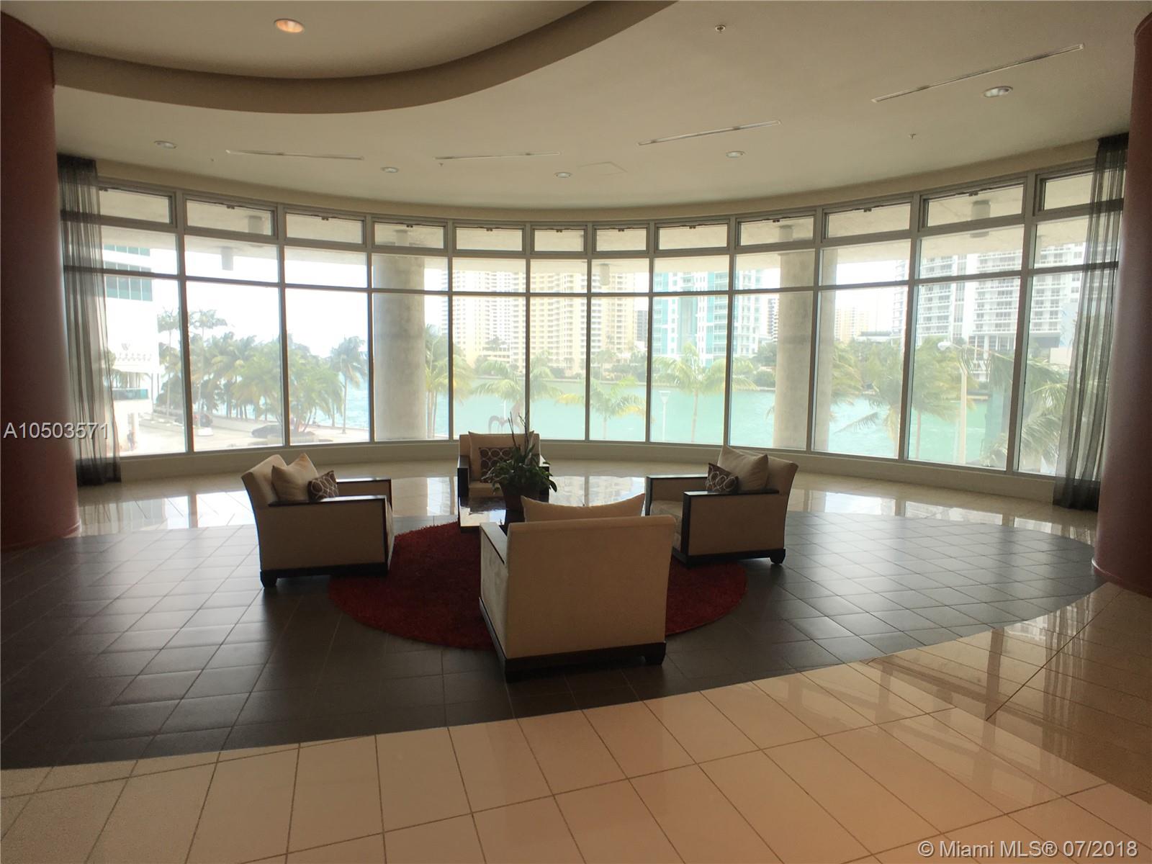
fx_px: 965
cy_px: 432
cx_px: 576
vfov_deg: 48.2
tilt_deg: -5.4
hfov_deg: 61.7
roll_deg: -1.3
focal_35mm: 29
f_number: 2.2
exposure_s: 1/185
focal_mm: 4.15
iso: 25
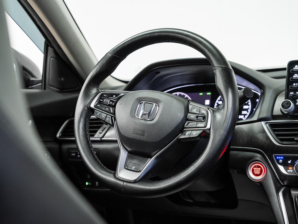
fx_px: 502
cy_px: 123
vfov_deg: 25.1
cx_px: 144
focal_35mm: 58
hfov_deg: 33.0
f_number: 4
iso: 1250
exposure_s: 1/40
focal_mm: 49.1
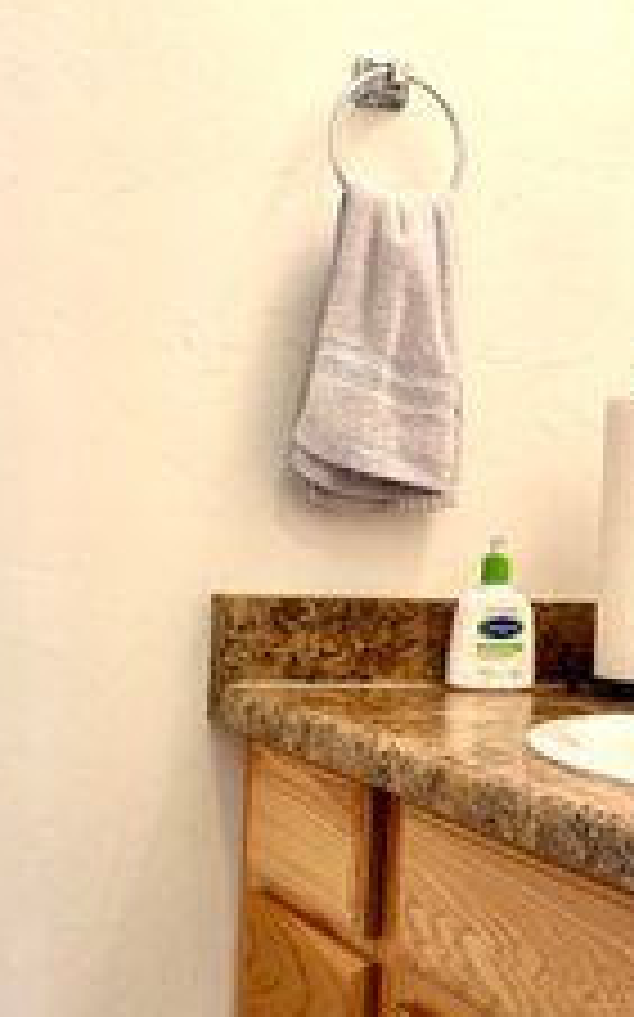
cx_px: 72
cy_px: 626
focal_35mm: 54
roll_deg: -0.8
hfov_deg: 23.4
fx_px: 1495
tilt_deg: -4.6
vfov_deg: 37.4
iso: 125
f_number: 1.78
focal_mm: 6.76
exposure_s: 1/60
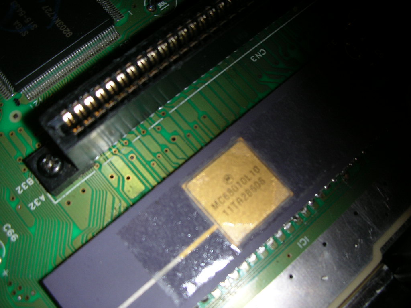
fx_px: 416
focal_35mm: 35
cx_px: 206
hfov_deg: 52.6
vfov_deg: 40.7
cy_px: 154
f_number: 8.5
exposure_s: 1/60.1
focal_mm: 5.8
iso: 50
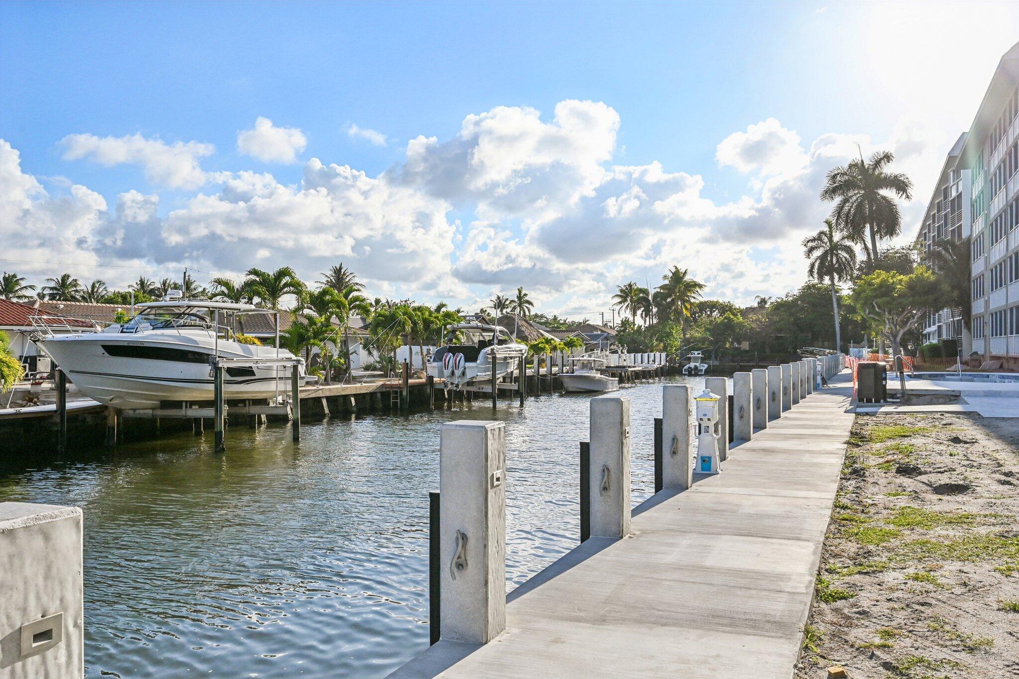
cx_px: 510
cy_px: 340
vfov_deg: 43.6
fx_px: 849
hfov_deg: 61.9
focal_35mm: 30
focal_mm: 30
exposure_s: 1/5000
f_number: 10
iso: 2000
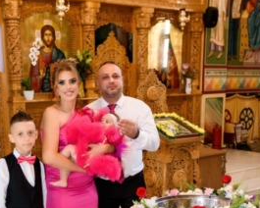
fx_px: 477
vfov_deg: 23.9
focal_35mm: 62
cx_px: 106
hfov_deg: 30.4
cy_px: 189
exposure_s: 1/200
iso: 1600
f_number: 2.8
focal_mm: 35
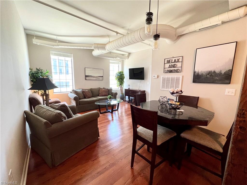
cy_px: 92
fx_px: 93
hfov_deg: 106.2
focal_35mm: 13
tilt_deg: -8.5
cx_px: 124
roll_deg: -0.6
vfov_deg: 89.9
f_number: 1.8
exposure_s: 1/60
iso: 200
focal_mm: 1.57
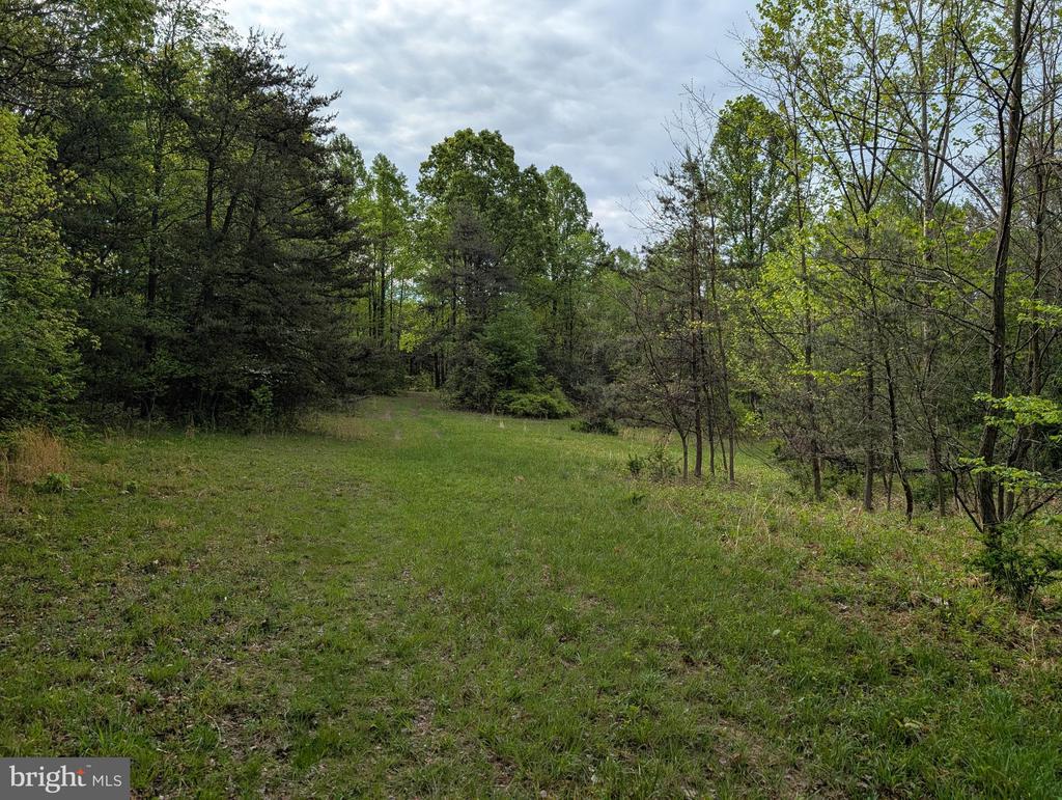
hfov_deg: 71.5
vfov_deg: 56.9
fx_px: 737
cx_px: 531
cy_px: 400
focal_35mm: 24
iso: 18
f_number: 1.68
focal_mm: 6.9
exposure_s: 1/1095
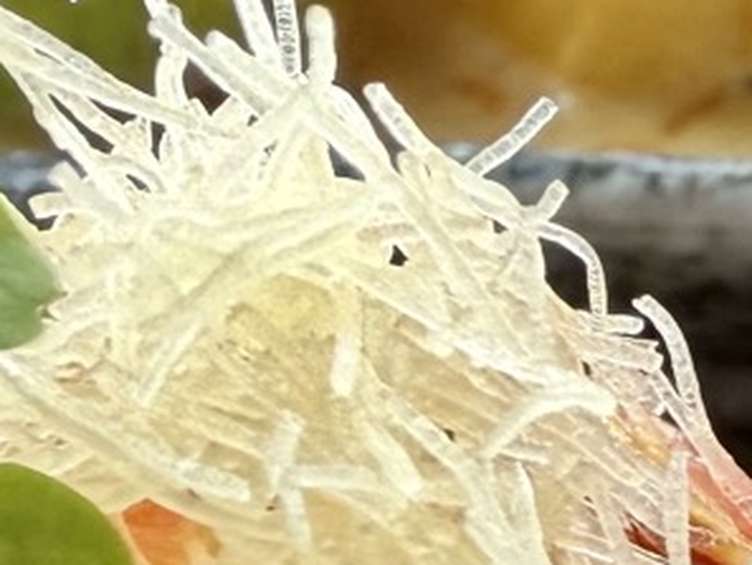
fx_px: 2108
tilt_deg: -40.6
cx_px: 1431
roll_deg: -4.1
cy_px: 760
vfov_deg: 14.5
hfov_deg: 16.3
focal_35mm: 97
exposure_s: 1/121
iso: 125
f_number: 2.2
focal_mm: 2.22
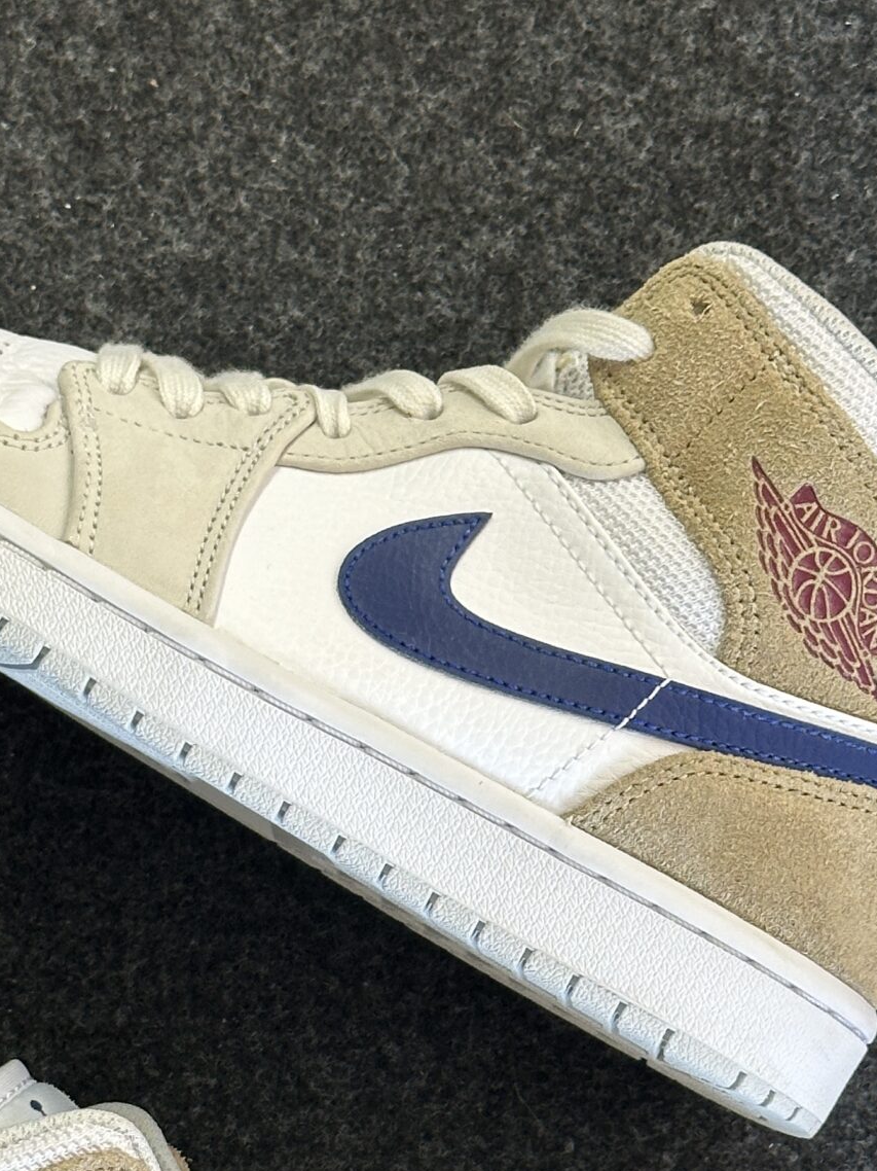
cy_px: 1069
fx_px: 3650
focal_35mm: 108
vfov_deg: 17.9
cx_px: 308
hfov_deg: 13.7
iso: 125
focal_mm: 6.86
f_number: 1.78
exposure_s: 1/50
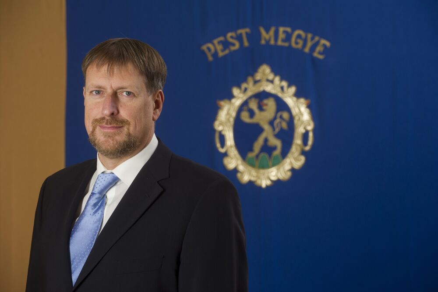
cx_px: 219
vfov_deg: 10.2
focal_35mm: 135
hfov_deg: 15.2
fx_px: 1642
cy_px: 146
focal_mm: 135
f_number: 8
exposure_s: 1/60
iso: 250
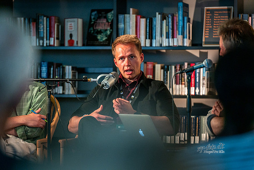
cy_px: 85
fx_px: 1390
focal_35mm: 197
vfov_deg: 7.0
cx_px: 127
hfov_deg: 10.4
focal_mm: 197
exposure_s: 1/200
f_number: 2.8
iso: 4000
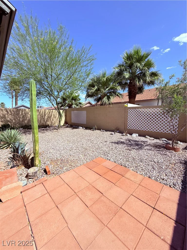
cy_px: 125
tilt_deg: -4.6
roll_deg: -0.1
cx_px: 94
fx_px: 101
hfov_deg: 85.7
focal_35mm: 14
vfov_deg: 102.1
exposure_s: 1/1961
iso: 50
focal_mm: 2.22
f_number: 2.2
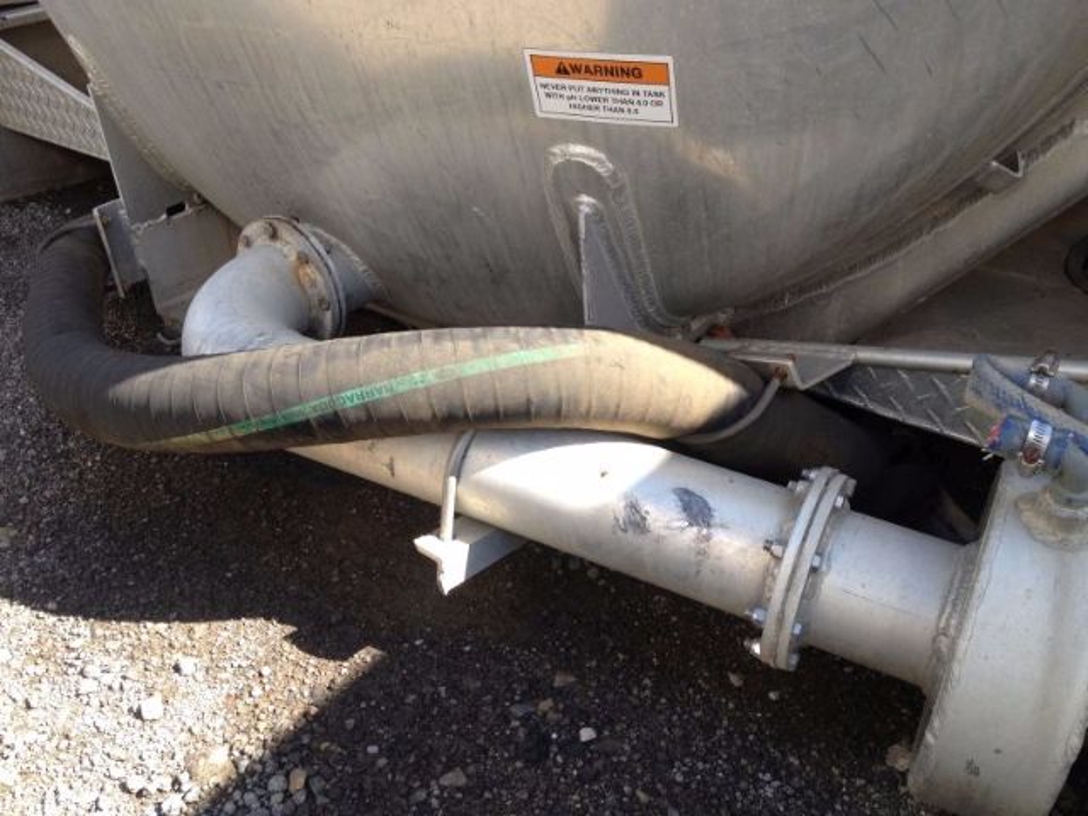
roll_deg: +2.5
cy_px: 408
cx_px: 544
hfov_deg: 52.6
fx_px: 1100
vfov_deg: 40.7
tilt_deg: -31.9
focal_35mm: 35
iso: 50
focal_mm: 4.28
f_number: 2.4
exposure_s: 1/294
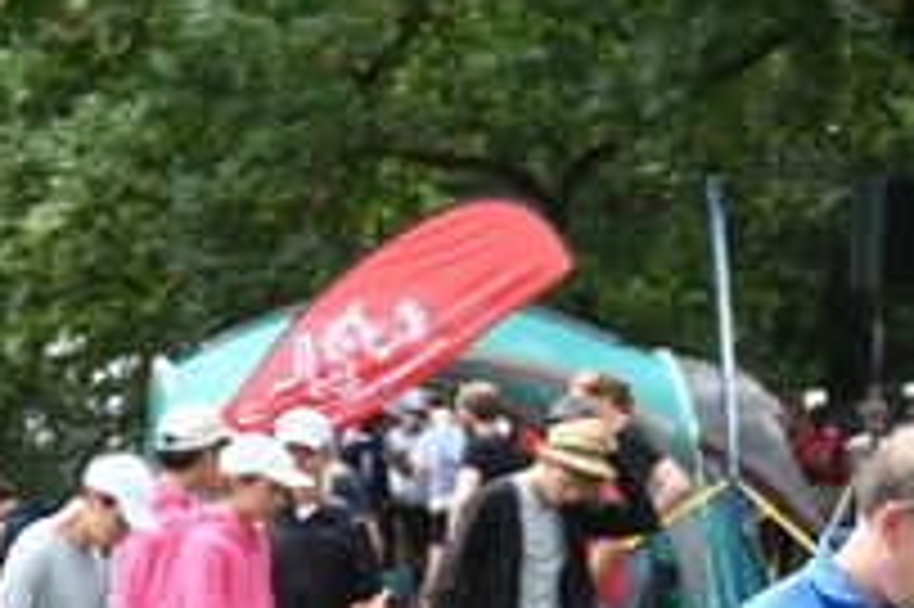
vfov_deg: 6.0
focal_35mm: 229
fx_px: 5809
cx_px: 1274
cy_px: 624
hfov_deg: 8.8
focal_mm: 50
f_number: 6.3
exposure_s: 1/250
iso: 125
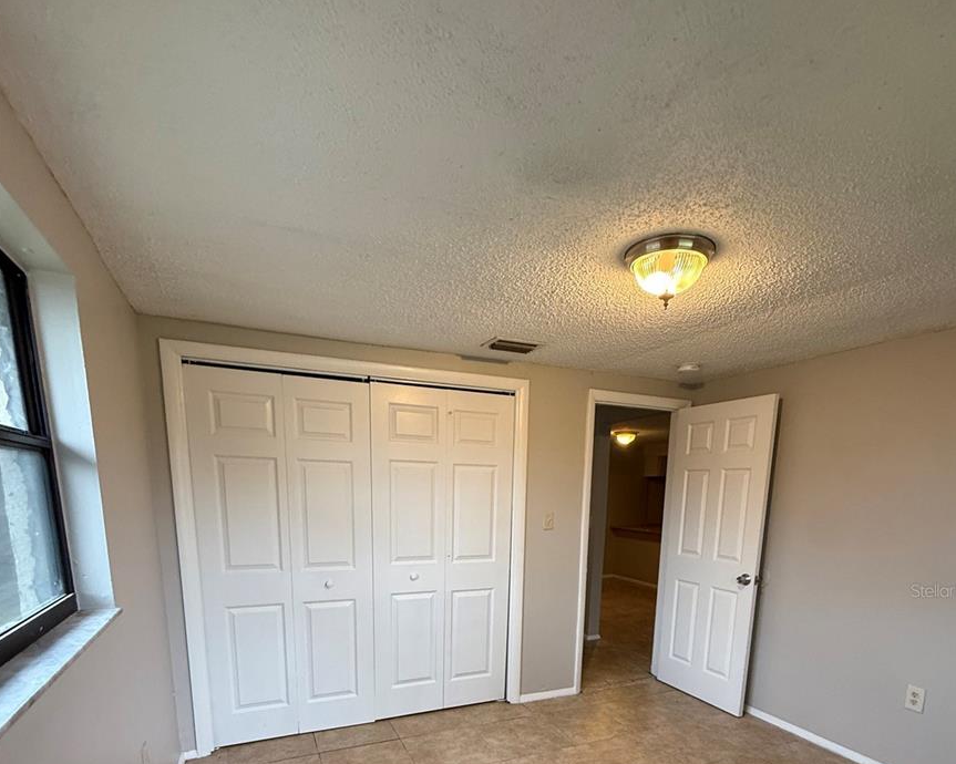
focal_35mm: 19
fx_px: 537
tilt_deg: -5.7
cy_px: 590
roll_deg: -1.6
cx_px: 491
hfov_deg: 83.3
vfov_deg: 65.6
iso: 250
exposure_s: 1/60
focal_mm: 2.22
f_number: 2.2
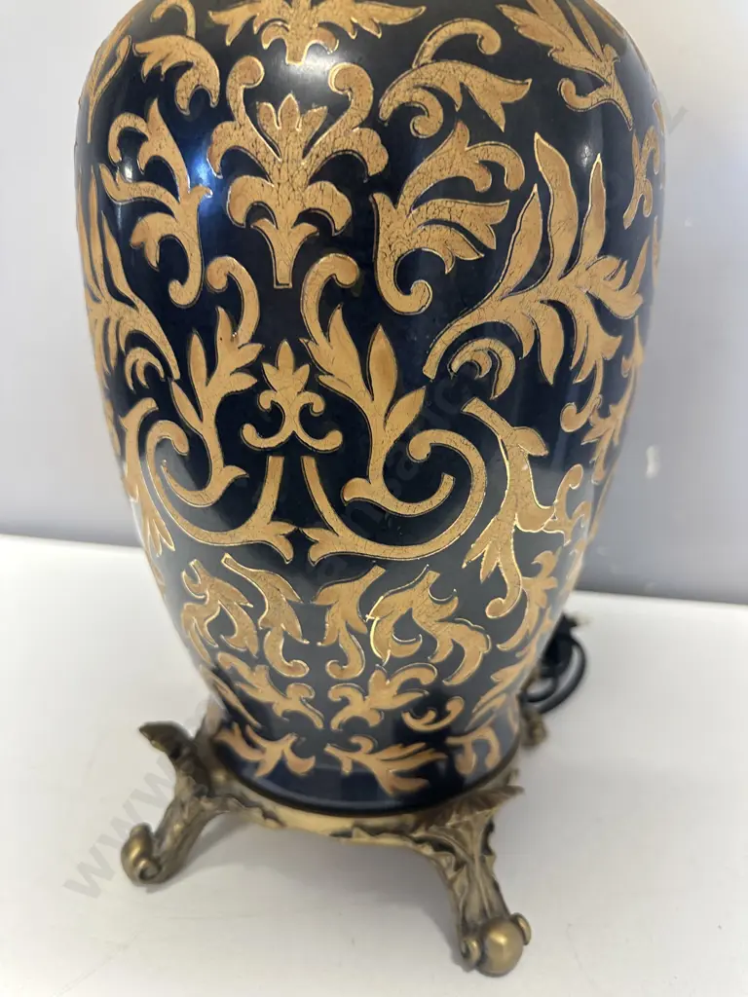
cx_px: 374
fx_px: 691
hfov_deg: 56.8
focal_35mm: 24
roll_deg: -1.4
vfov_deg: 71.6
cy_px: 498
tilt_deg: -16.2
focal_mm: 6.86
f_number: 1.78
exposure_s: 1/50
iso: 160
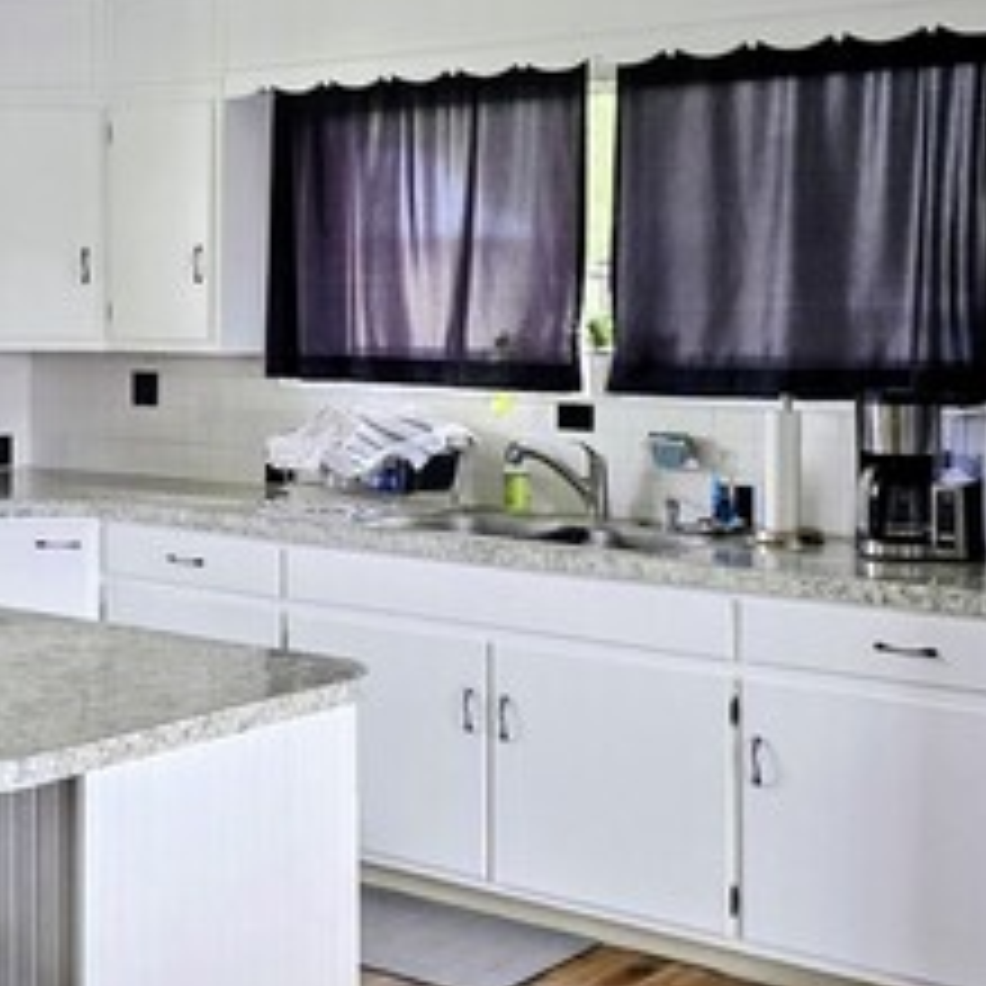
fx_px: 1998
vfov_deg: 27.6
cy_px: 356
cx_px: 196
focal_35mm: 62
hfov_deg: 27.2
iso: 250
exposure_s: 1/120
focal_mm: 6.3
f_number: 1.7
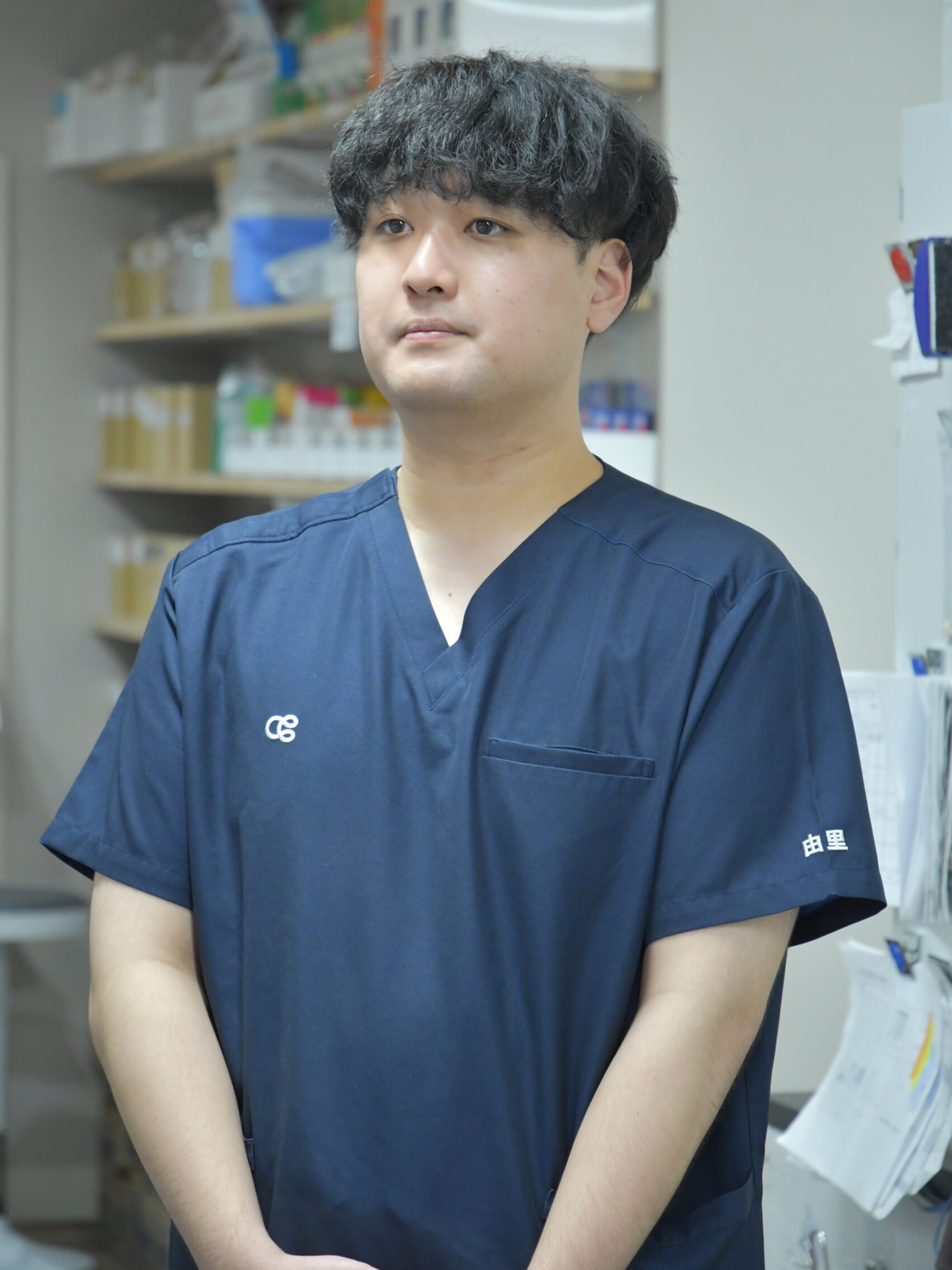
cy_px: 575
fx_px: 4494
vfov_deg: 16.1
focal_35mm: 123
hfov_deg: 12.1
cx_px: 478
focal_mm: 75
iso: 1600
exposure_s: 1/160
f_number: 4
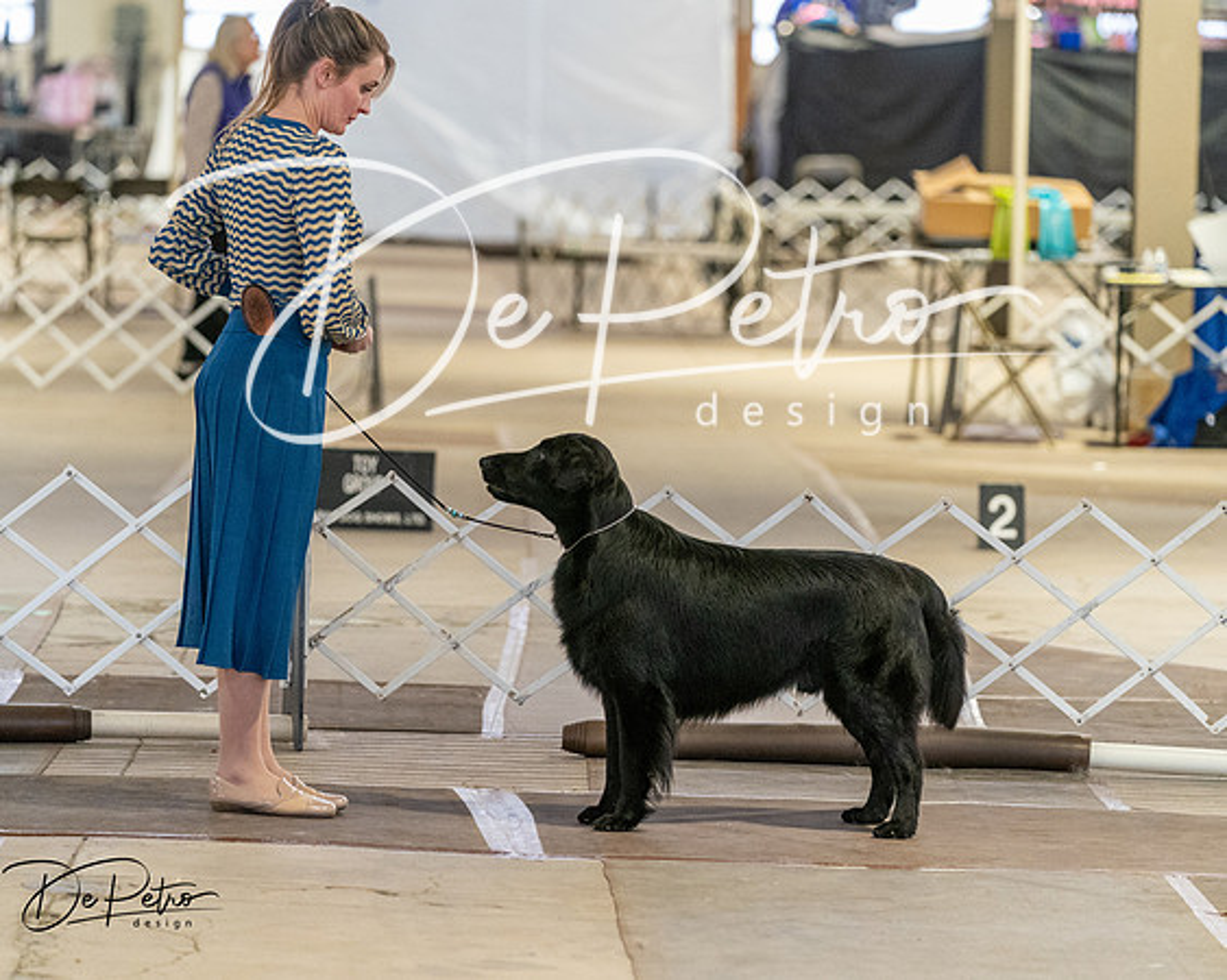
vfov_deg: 8.3
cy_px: 490
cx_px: 614
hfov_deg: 10.4
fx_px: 6746
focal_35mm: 186
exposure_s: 1/250
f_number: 3.5
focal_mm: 165
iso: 6400
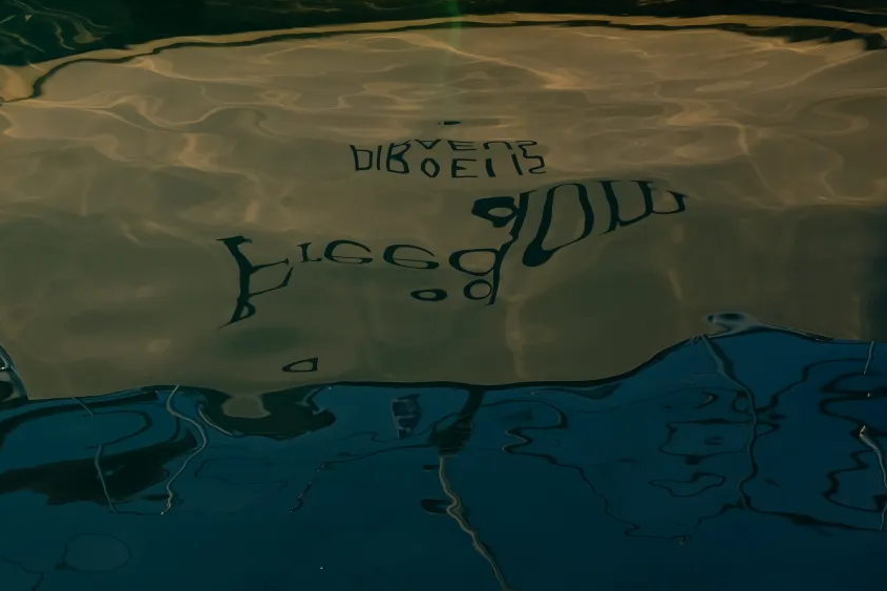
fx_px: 1429
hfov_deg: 34.4
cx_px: 375
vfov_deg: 23.0
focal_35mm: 58
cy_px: 105
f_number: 9
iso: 400
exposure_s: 1/280
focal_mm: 23.4
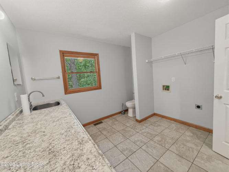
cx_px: 114
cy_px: 86
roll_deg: +4.9
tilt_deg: -5.2
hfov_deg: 102.1
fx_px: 93
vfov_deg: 85.7
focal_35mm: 14
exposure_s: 1/60
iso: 400
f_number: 2.2
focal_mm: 2.2
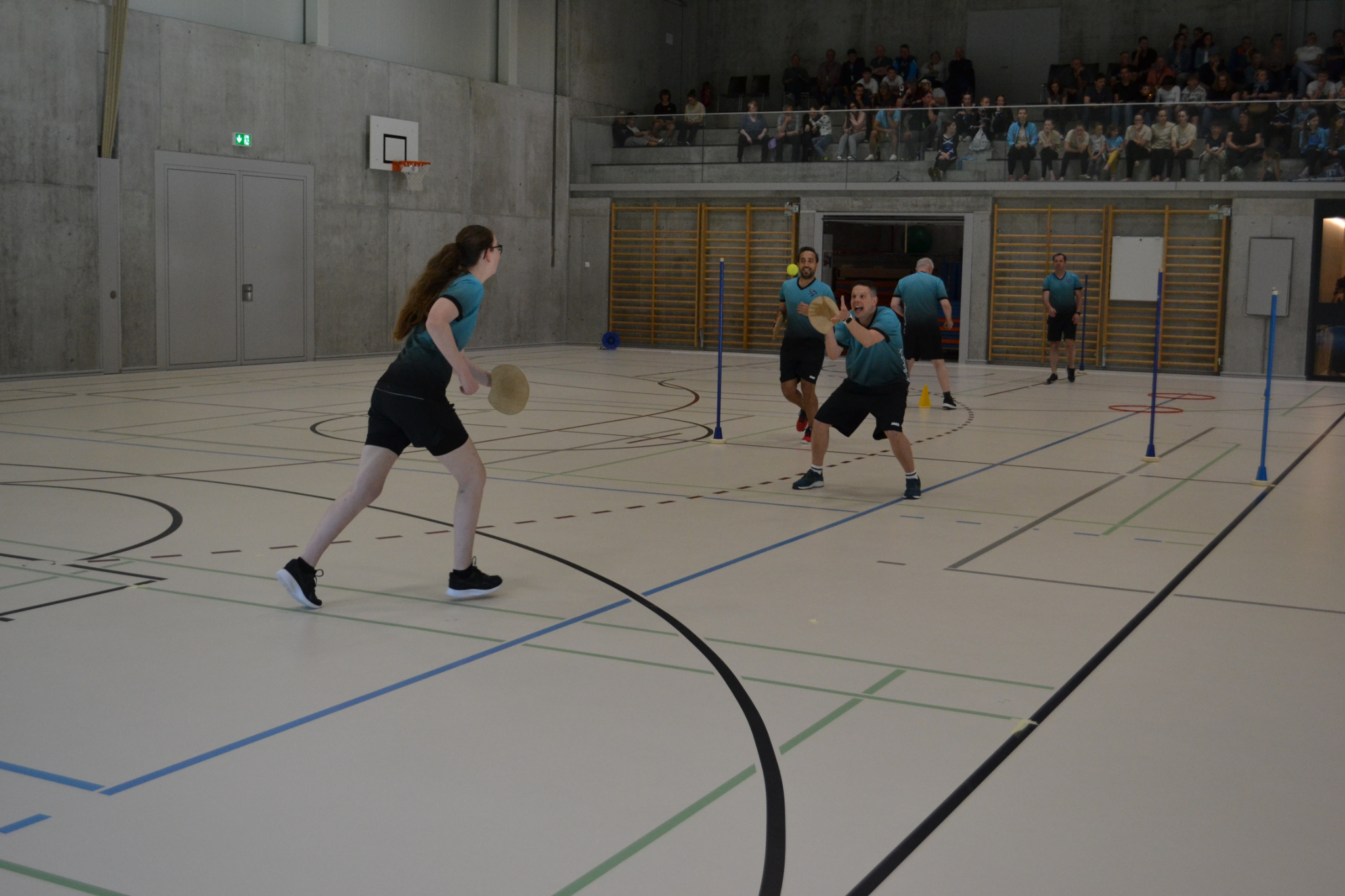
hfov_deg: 49.6
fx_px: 1457
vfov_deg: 34.2
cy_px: 448
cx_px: 672
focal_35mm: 39
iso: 1100
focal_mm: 26
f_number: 4.2
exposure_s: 1/500
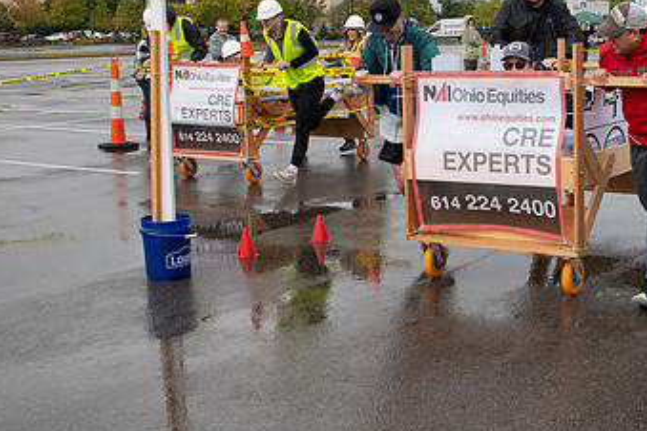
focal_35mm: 54
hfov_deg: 36.3
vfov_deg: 25.0
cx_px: 452
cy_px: 149
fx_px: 970
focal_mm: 24
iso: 400
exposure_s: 1/500
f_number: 7.1
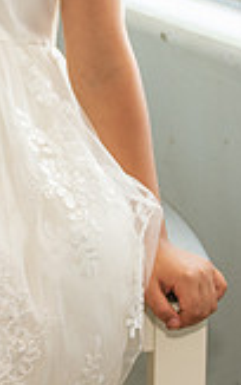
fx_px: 1690
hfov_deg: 8.1
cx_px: -45
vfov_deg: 12.9
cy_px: 44
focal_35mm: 161
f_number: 2.8
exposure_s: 1/125
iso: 320
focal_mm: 24
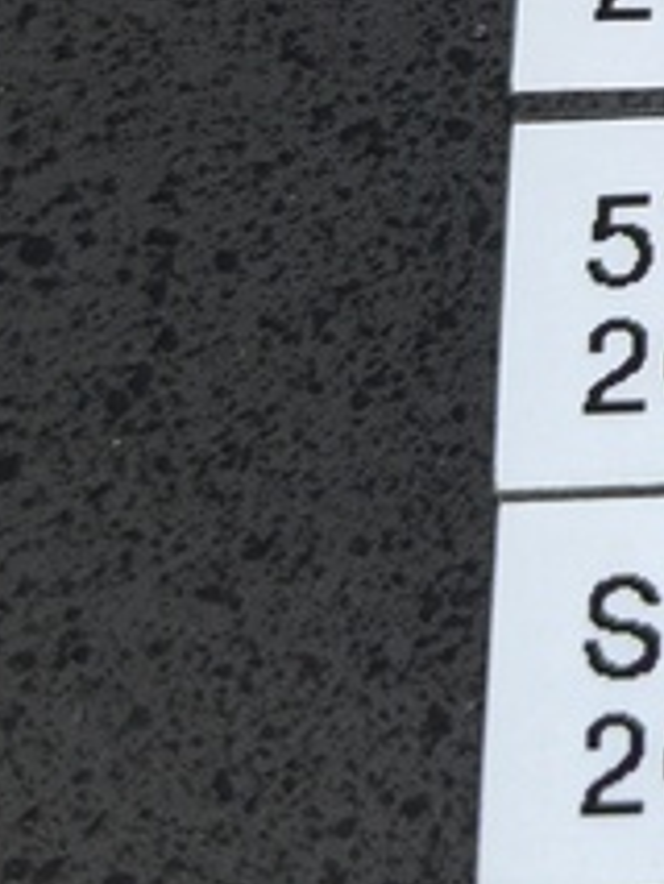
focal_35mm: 127
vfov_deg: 15.0
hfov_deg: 10.8
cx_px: 1289
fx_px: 3245
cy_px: -158
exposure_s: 1/40
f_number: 1.89
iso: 303
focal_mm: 5.43
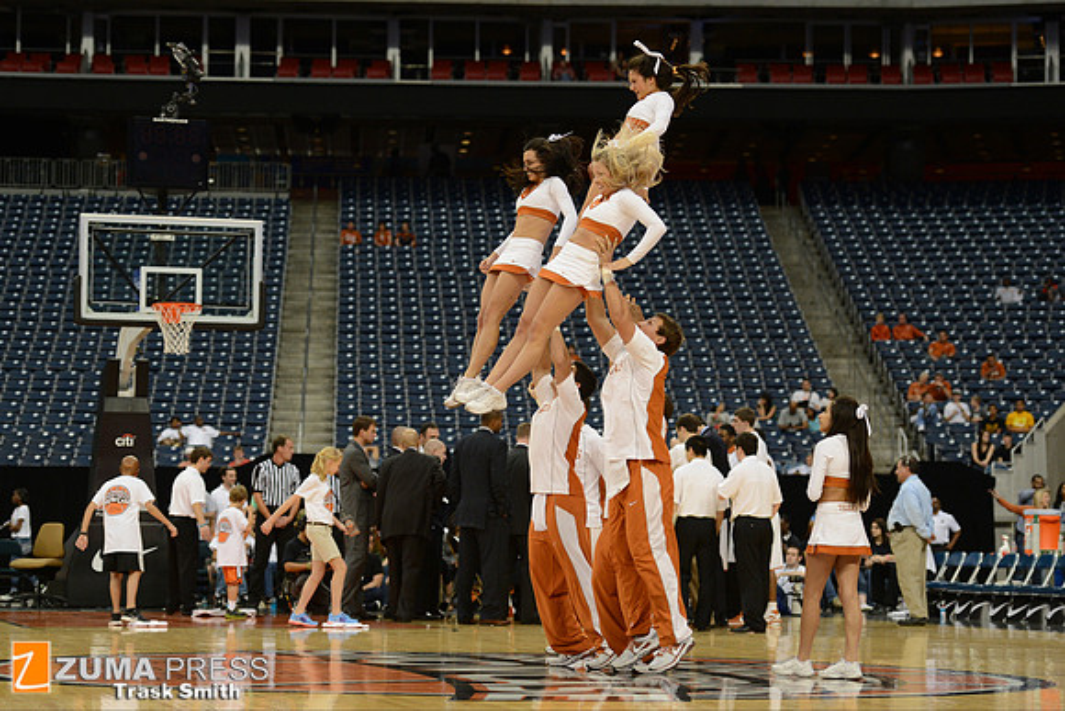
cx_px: 532
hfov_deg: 22.6
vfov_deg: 15.2
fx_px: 2663
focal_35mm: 90
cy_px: 356
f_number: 2.8
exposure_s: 1/1250
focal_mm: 90
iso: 2000
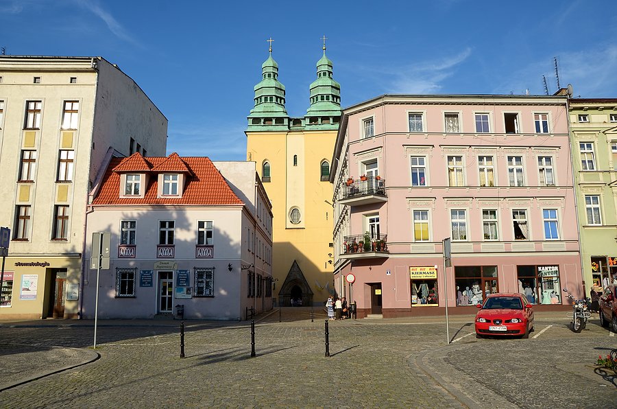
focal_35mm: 27
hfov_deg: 67.5
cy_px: 204
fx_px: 462
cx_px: 308
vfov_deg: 47.7
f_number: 8
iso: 100
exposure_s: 1/250
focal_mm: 18
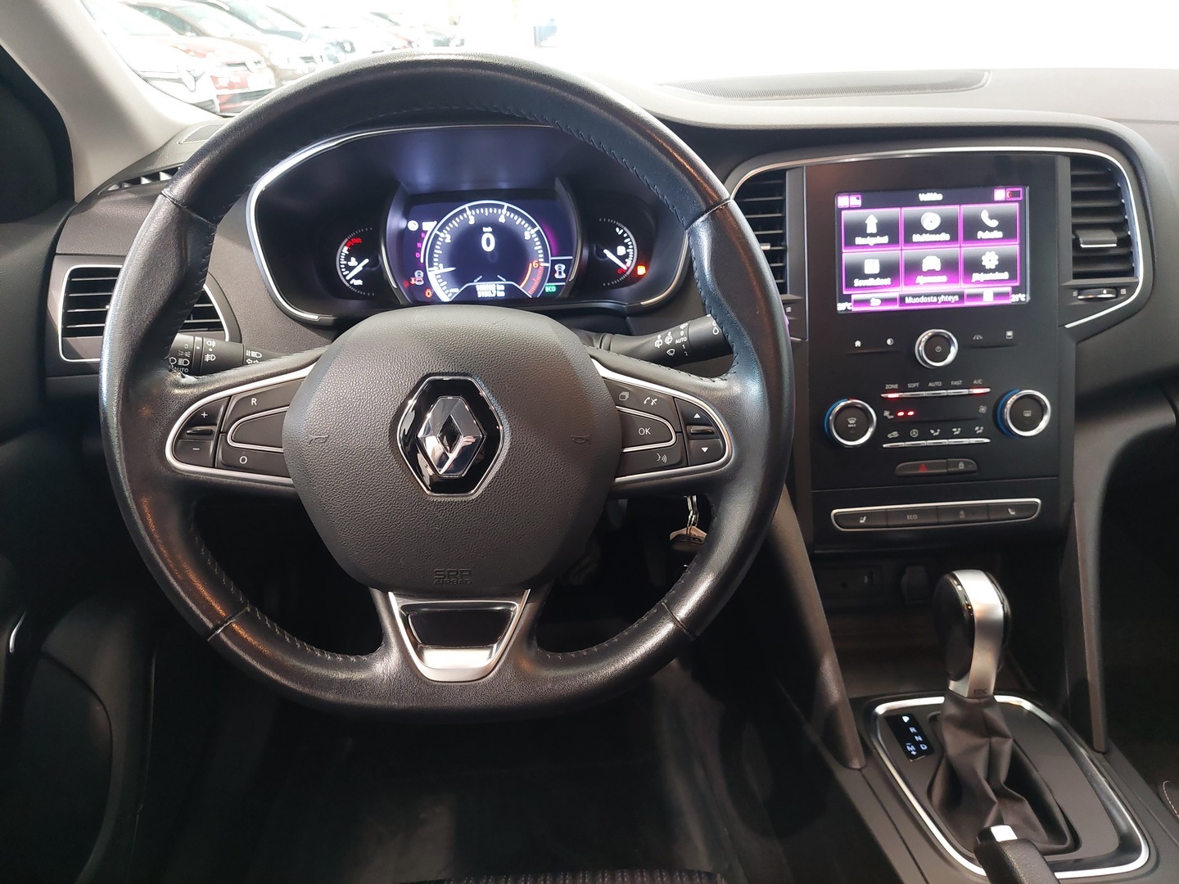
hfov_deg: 69.4
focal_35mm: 25
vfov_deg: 54.9
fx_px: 851
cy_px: 442
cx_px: 590
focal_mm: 5.23
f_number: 1.8
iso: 400
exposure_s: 1/25
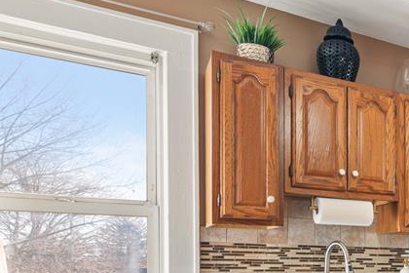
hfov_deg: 40.1
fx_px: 443
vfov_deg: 32.6
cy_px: 243
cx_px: 451
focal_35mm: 39
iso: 400
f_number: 8
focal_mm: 16
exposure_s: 1/10
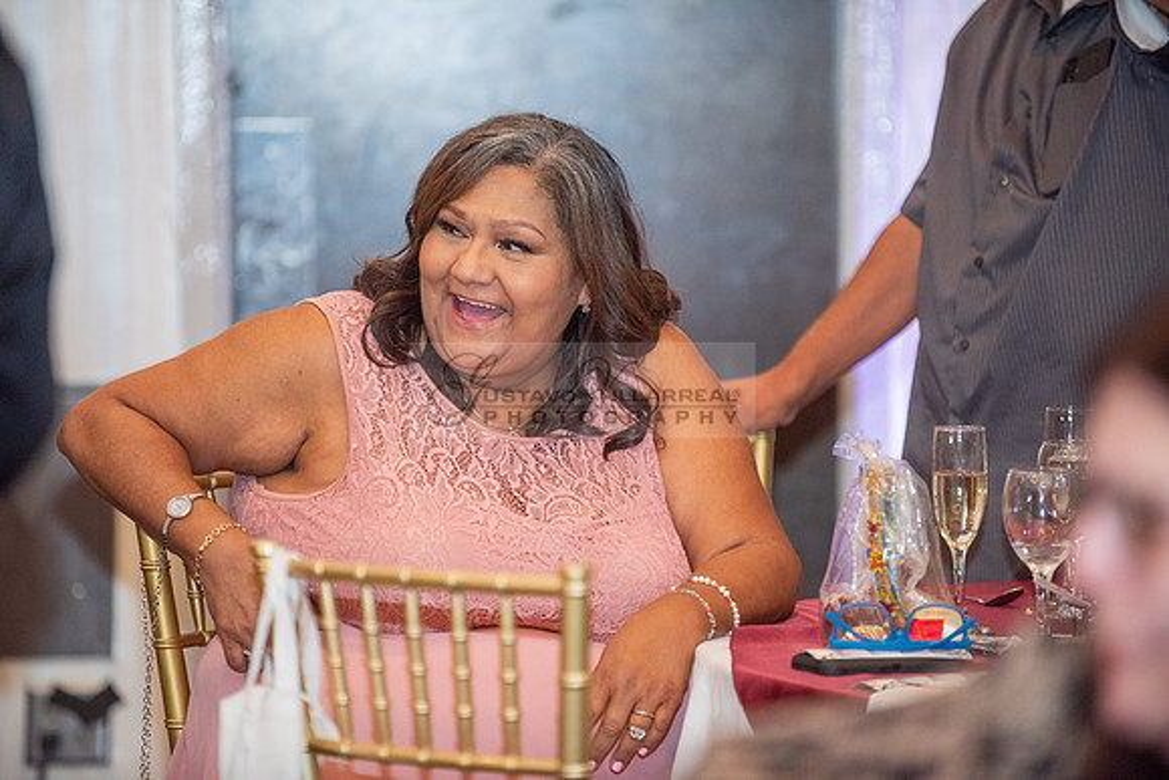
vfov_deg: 6.9
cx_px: 584
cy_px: 390
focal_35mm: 200
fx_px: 6496
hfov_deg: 10.3
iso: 3200
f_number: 2.8
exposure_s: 1/250
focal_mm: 200
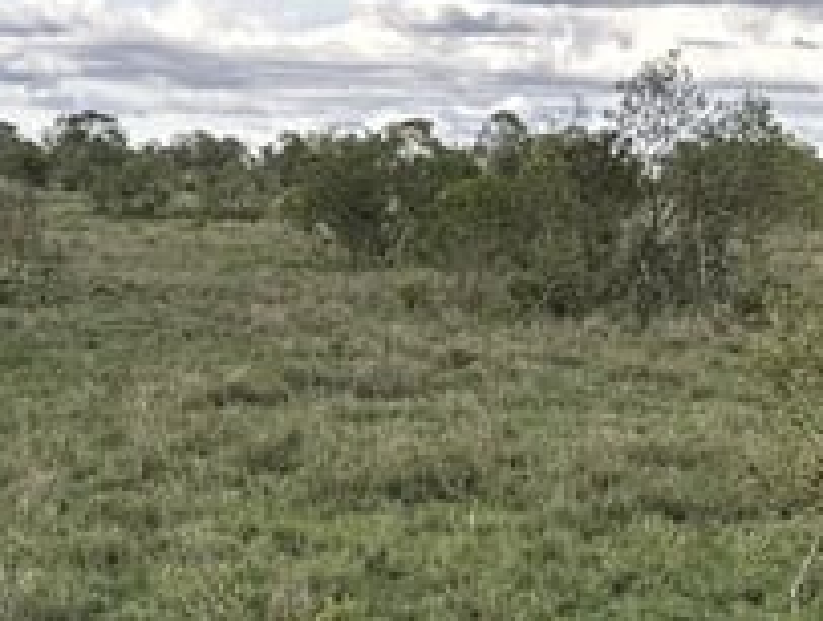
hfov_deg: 16.6
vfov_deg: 12.5
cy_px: 528
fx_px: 2810
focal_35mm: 118
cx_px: 495
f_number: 1.8
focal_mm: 6.9
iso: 80
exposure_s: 1/745
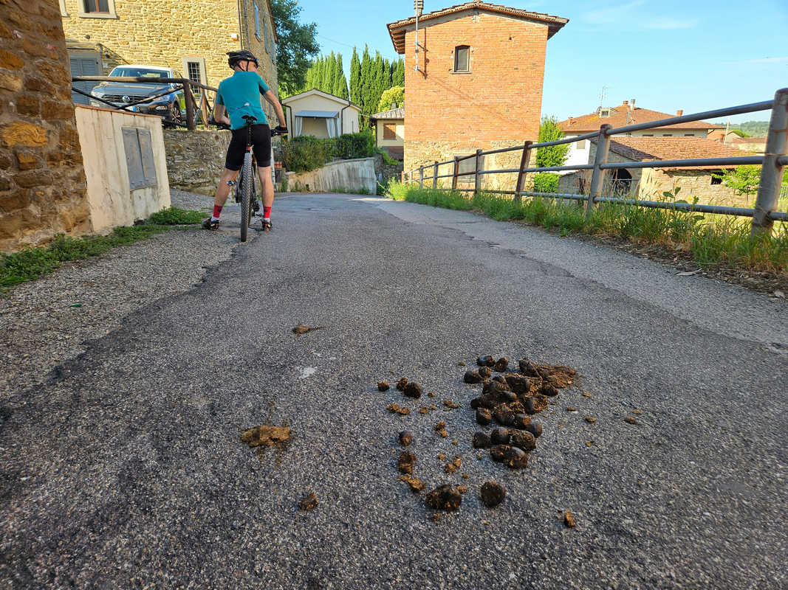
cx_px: 394
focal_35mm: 23
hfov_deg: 73.9
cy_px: 295
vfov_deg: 58.9
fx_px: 524
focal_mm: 5.4
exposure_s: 1/499
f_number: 1.8
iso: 25
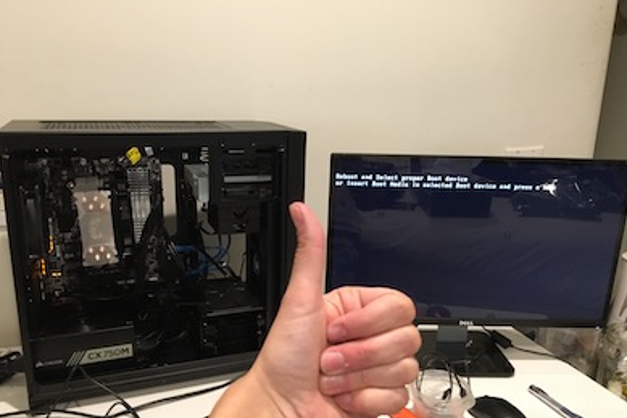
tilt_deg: -14.6
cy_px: 236
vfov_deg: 42.2
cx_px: 309
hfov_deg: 60.3
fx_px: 540
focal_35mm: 31
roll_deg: -1.1
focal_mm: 4.15
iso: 200
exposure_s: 1/15
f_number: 2.2
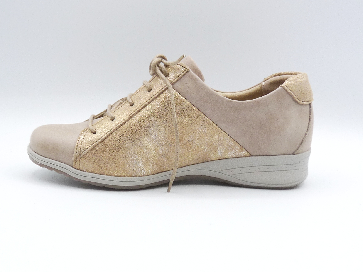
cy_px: 136
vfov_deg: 30.3
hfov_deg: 39.7
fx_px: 503
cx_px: 182
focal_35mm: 48
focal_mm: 4.8
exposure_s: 1/250
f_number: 4.5
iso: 100
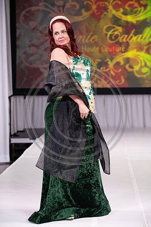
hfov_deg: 12.4
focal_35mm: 110
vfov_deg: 18.6
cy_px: 114
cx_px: 76
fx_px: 694
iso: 2000
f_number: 5.6
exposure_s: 1/400
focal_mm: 110
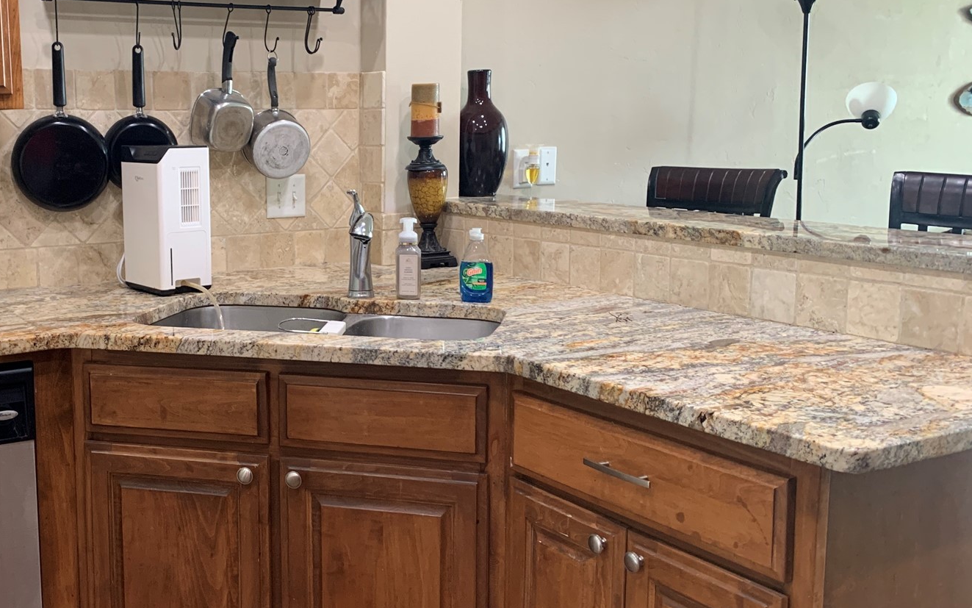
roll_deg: -0.3
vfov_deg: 32.0
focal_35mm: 40
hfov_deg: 47.9
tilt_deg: -7.6
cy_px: 274
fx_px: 1060
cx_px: 273
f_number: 1.8
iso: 125
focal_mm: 4.25
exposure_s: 1/60
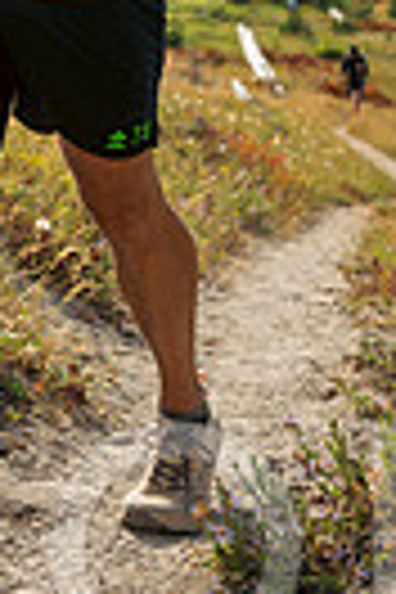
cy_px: -117
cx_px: -108
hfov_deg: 15.9
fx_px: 1353
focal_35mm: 82
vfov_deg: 22.8
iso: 100
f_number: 2.8
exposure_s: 1/3200
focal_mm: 24
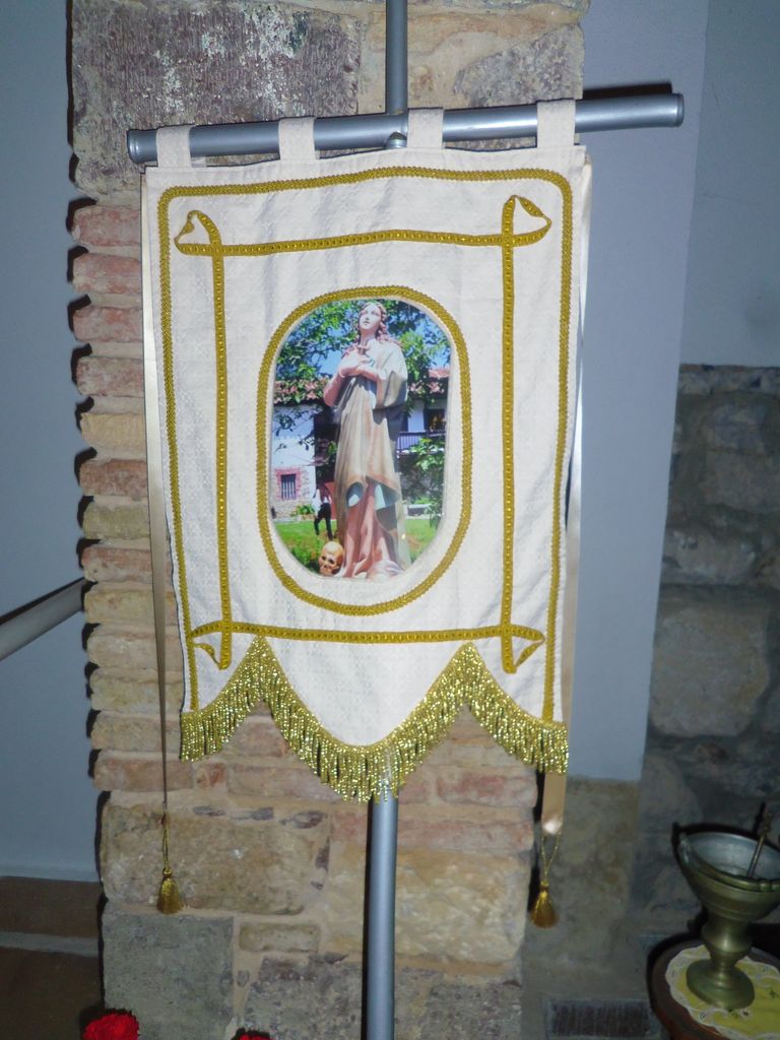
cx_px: 390
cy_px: 520
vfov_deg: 63.4
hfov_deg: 49.7
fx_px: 841
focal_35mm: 28
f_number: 3.9
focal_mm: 5
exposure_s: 1/40
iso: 125
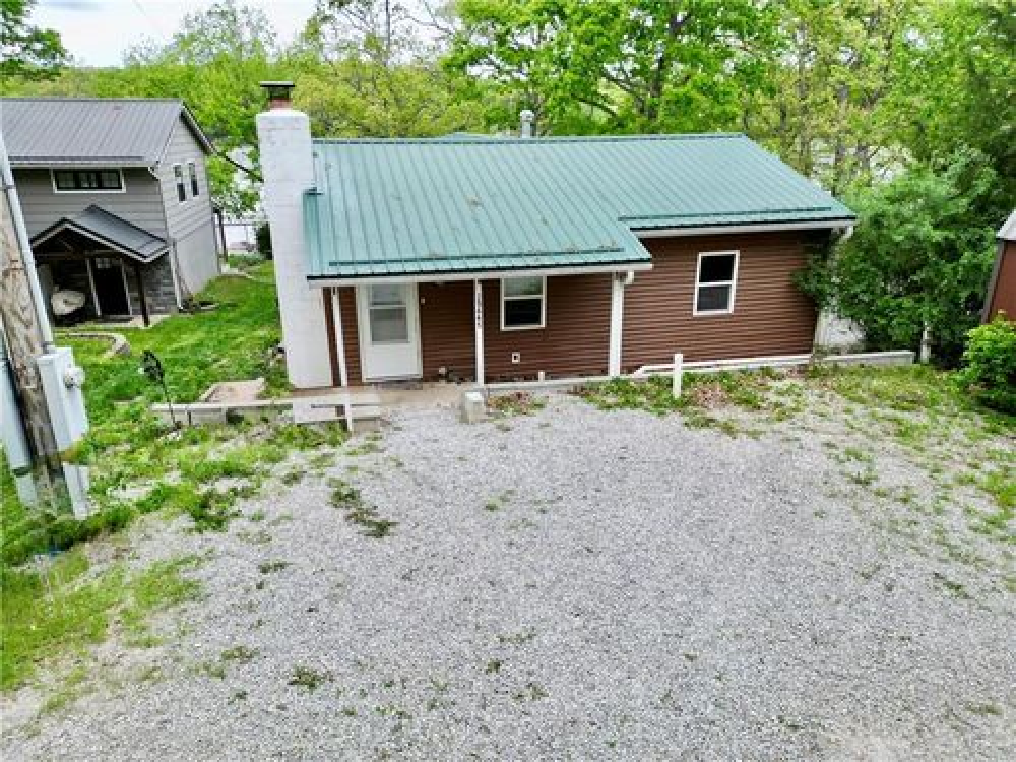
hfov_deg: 71.6
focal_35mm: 24
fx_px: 704
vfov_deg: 56.8
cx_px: 508
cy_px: 381
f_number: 1.7
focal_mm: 6.72
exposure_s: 1/1000
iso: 110
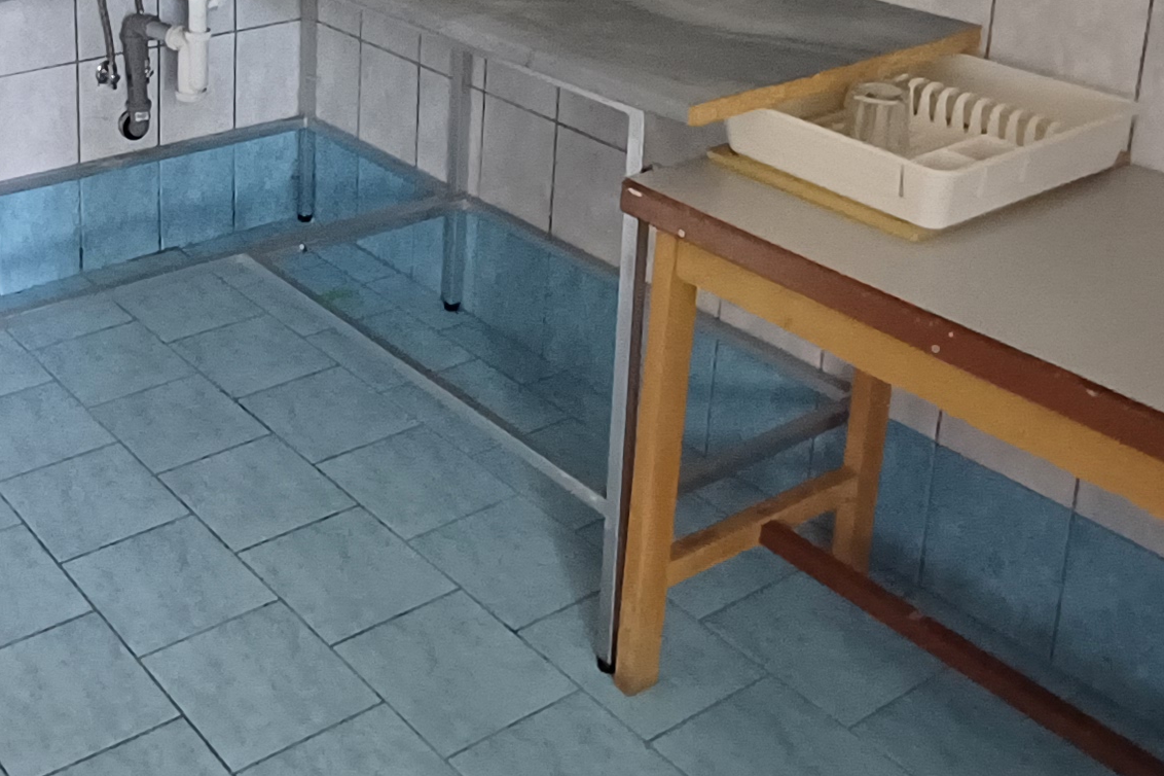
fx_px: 1551
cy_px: -46
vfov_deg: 26.2
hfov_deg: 38.5
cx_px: 129
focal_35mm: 48
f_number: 2.2
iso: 400
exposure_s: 1/20
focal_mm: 1.64
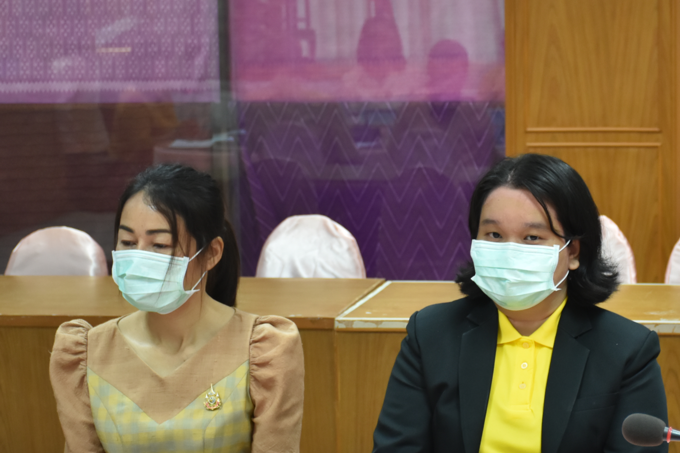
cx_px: 526
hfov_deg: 17.5
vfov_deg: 11.8
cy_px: 281
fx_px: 2191
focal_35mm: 116
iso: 800
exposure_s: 1/40
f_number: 4.5
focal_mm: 48
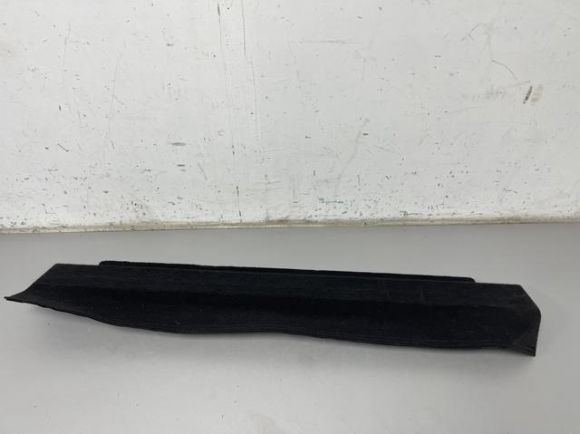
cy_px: 217
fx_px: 419
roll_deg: -0.1
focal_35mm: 25
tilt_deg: -42.2
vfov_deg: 54.8
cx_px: 290
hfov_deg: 69.4
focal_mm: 5.1
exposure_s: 1/100
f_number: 1.6
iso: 64
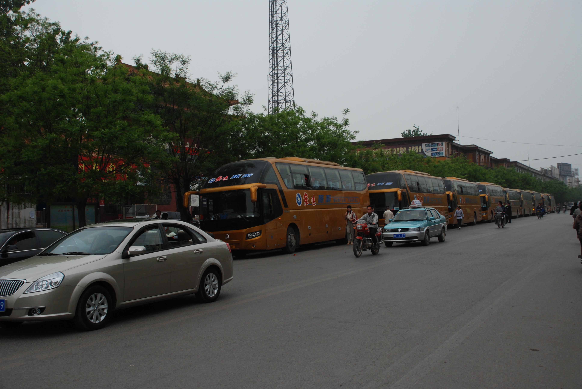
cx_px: 291
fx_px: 631
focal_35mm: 39
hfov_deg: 49.5
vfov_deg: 34.3
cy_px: 194
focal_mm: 26
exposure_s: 1/800
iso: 320
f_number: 7.1
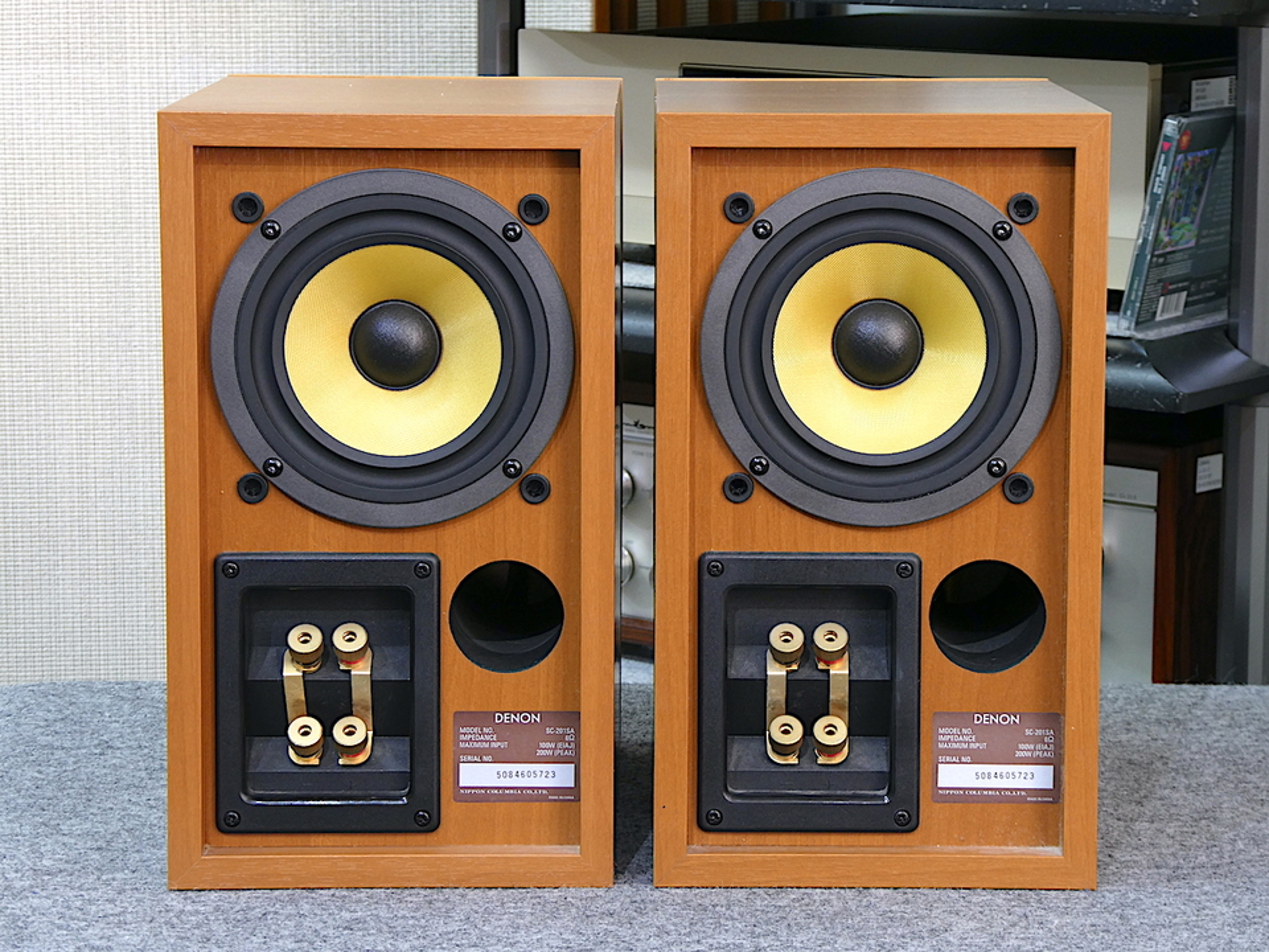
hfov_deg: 20.0
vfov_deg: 15.1
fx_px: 3593
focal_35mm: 98
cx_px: 634
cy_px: 476
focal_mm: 17.5
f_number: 5
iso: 100
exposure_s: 1/2.5
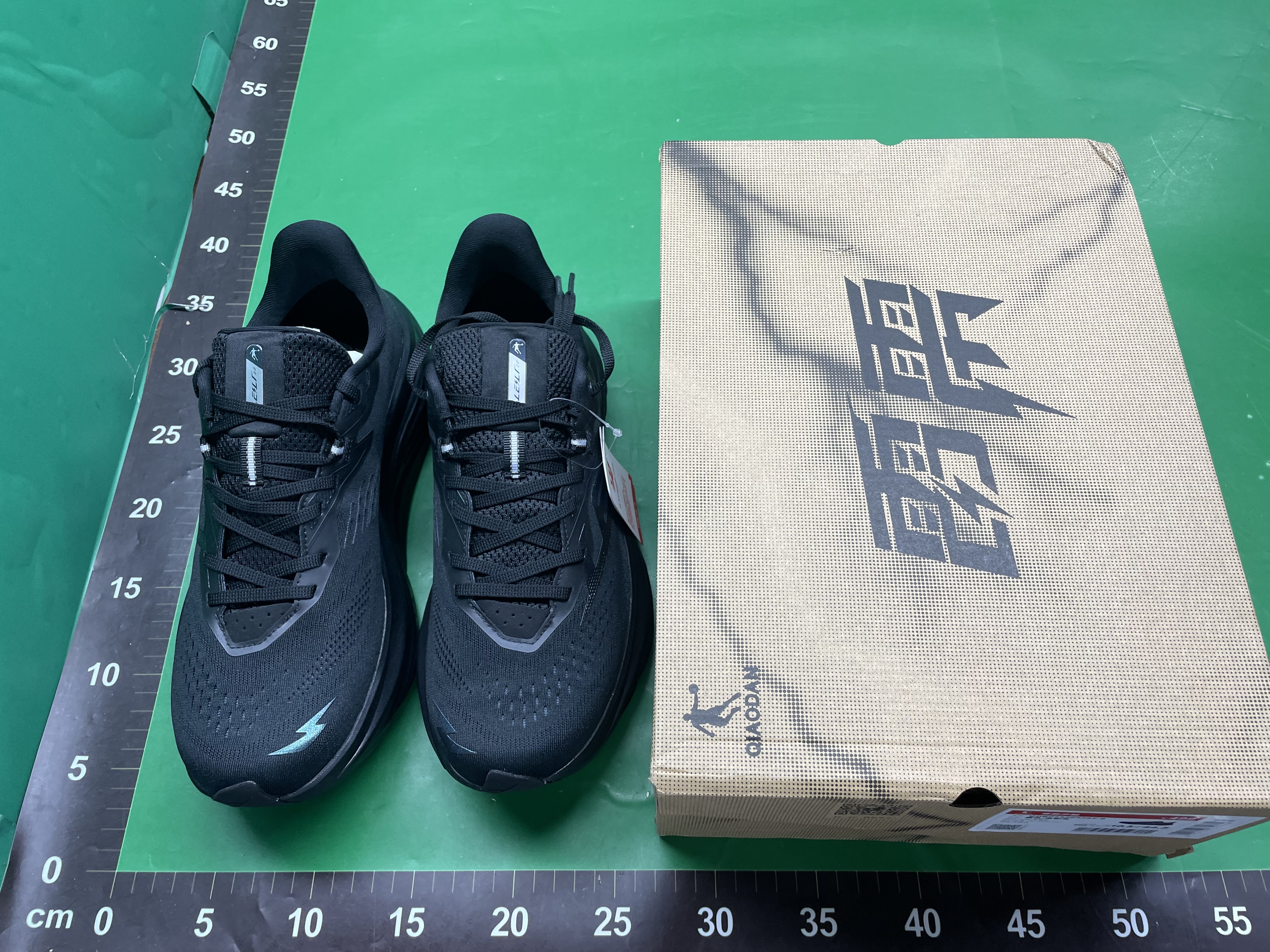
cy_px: 476
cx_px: 635
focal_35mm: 26
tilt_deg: -61.2
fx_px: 954
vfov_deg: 53.1
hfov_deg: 67.3
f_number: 1.6
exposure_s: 1/100
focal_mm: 4.2
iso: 80
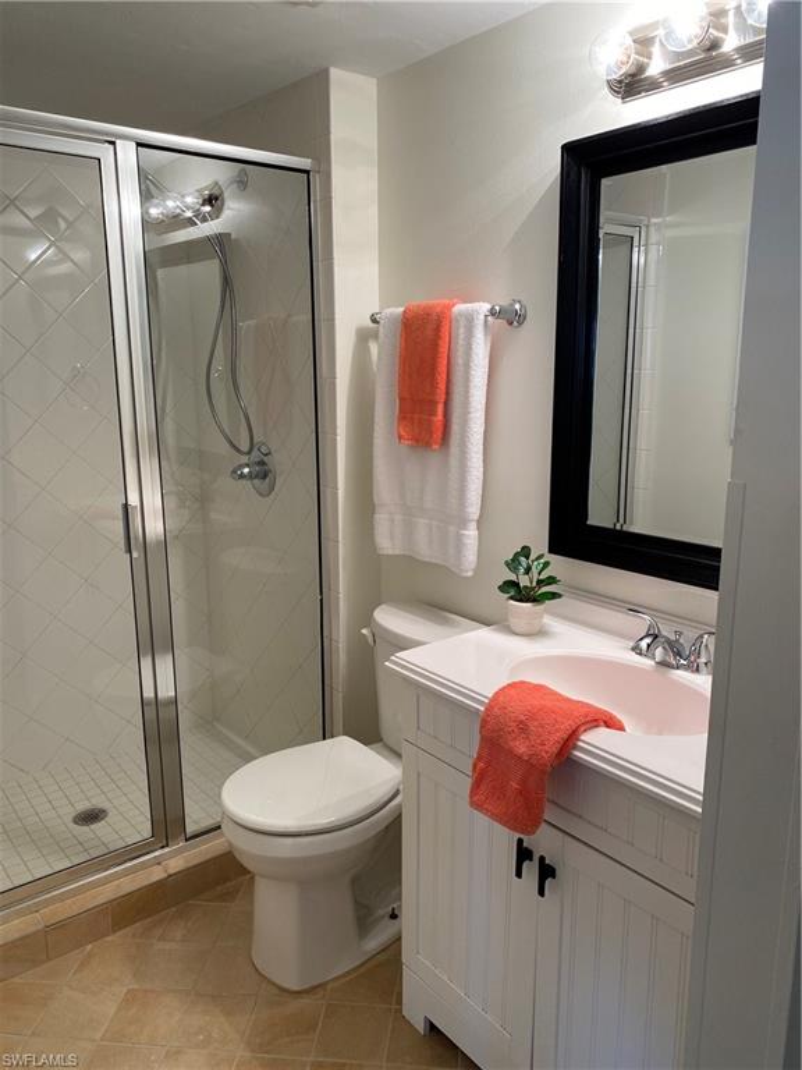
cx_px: 401
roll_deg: +0.2
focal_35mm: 26
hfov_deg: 53.1
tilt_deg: -12.2
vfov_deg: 67.3
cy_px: 535
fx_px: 803
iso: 80
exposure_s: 1/60
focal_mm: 4.25
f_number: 1.8
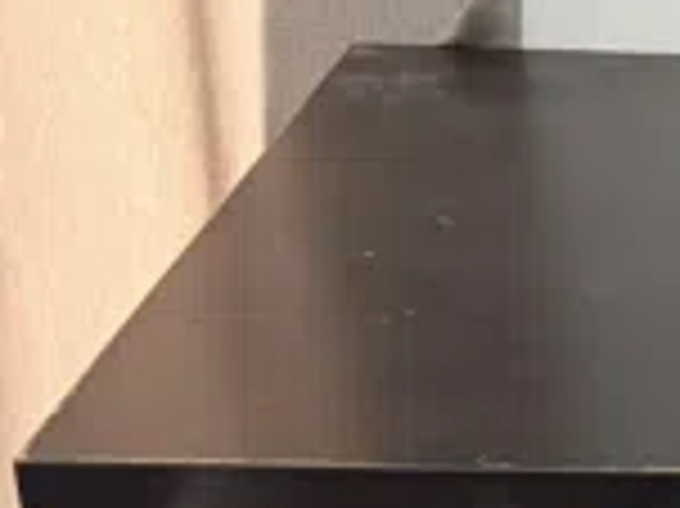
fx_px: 2002
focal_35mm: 102
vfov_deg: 14.2
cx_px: 1283
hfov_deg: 15.9
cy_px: 539
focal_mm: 6.76
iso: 800
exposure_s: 1/57
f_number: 1.78
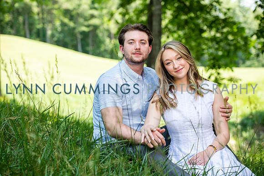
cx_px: 132
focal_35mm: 80
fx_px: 587
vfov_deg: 17.1
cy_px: 88
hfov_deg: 25.4
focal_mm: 80
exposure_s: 1/640
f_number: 3.5
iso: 400
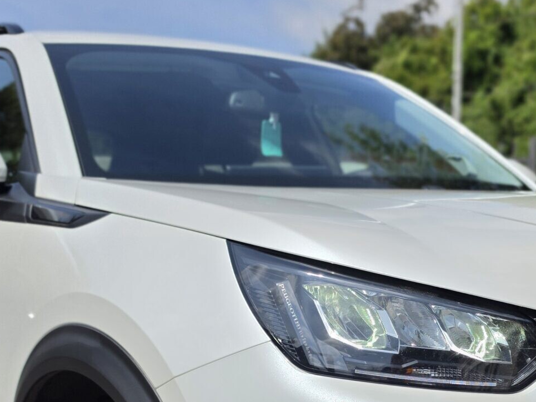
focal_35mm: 61
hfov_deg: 31.2
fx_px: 945
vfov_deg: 23.3
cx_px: 392
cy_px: 370
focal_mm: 6.5
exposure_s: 1/7939
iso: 40
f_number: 1.4
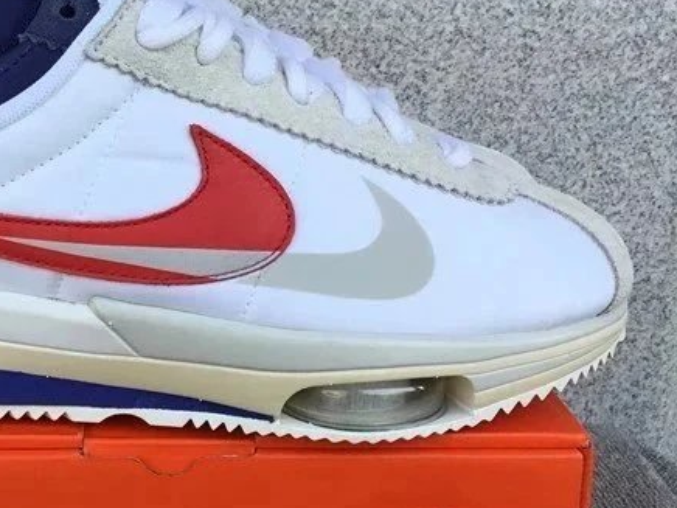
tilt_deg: -19.3
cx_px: 161
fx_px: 1252
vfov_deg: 22.8
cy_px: 358
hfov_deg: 29.7
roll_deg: +0.0
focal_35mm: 64
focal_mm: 3.3
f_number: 2.4
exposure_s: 1/167
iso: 25
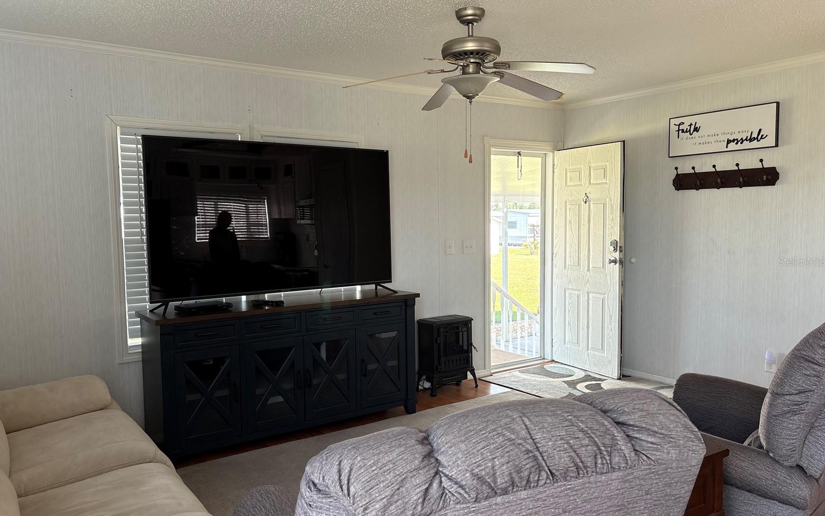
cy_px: 261
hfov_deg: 66.5
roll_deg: +0.8
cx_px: 409
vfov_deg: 44.5
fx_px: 629
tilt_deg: -4.5
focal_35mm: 28
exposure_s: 1/121
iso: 125
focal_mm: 5.96
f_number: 1.6
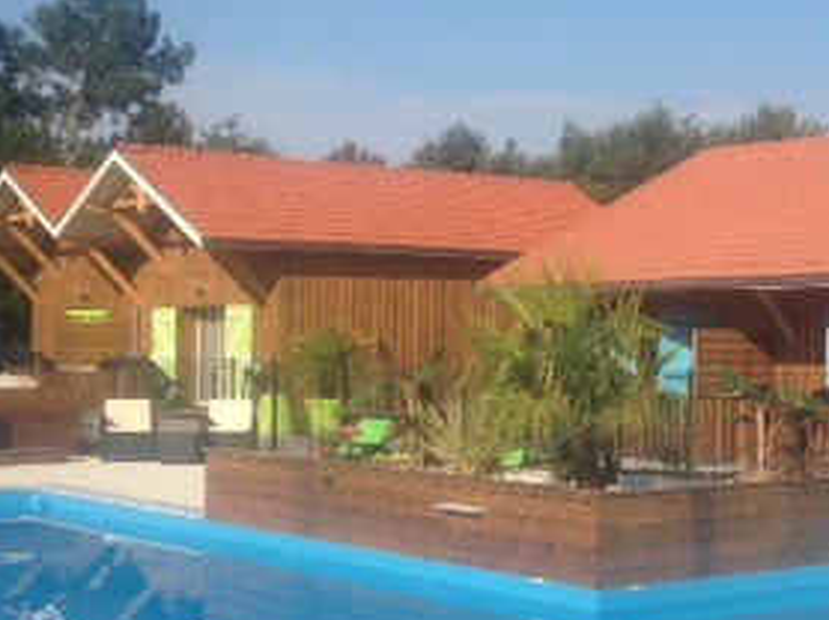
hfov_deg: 25.5
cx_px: 567
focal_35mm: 76
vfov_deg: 19.3
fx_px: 1819
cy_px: 352
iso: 50
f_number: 2.4
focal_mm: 4.12
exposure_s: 1/1938
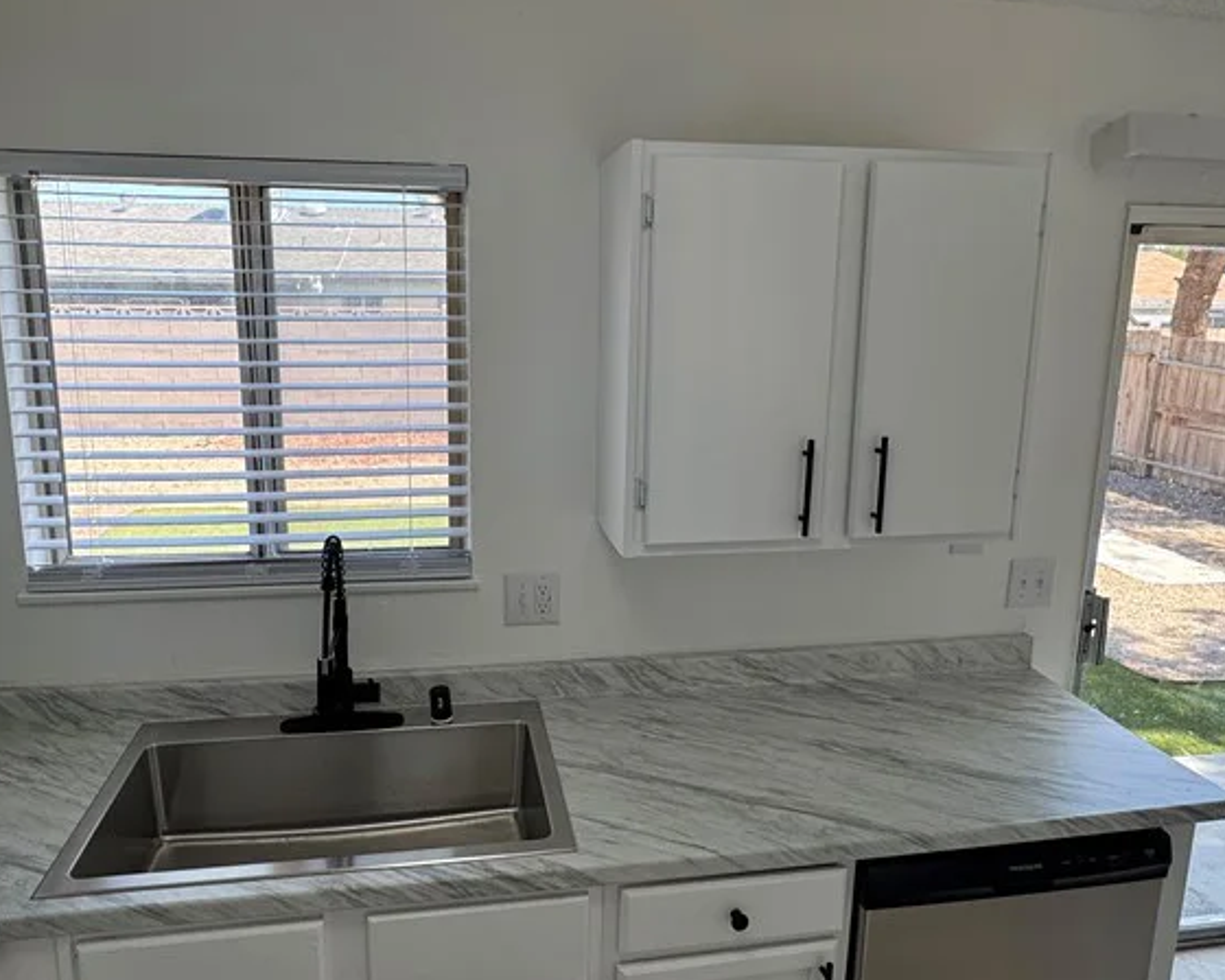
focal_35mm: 25
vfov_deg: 56.8
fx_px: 906
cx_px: 588
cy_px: 470
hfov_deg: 68.1
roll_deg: -0.8
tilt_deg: -11.8
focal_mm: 2.22
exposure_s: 1/216
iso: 40
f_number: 2.2
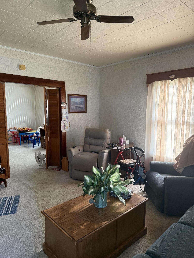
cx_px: 97
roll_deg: -1.0
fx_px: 179
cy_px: 129
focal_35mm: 24
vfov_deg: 71.6
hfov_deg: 56.8
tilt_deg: -5.2
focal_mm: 6.76
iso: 250
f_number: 1.78
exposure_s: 1/60
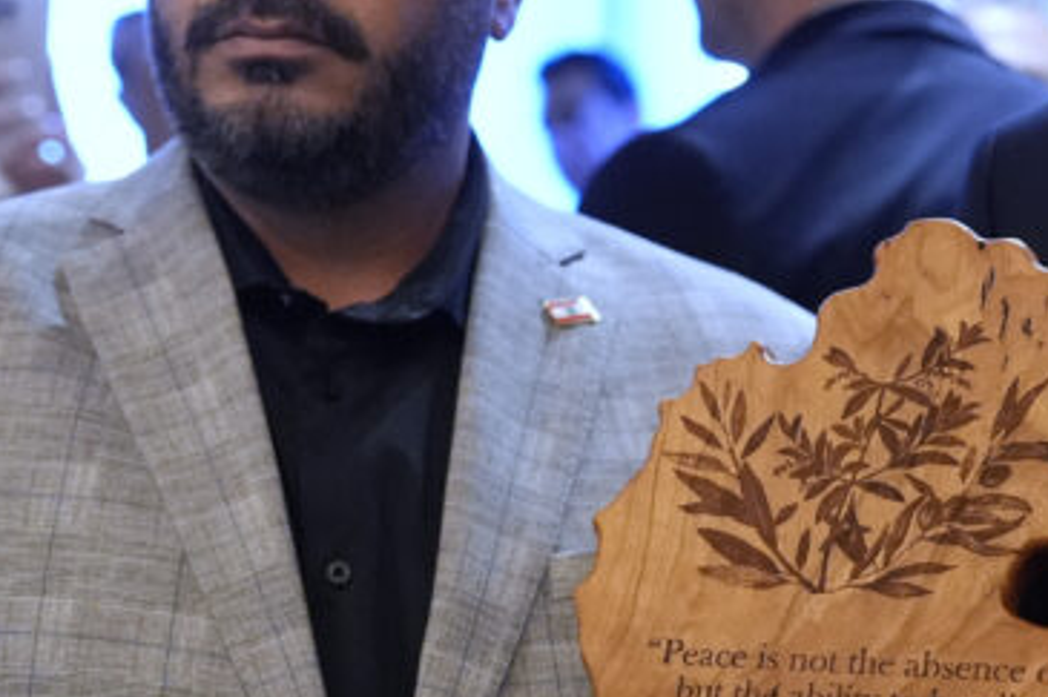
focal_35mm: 132
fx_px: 3841
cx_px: 813
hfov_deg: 15.5
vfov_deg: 10.4
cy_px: 288
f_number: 2.8
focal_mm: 47
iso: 5000
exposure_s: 1/320
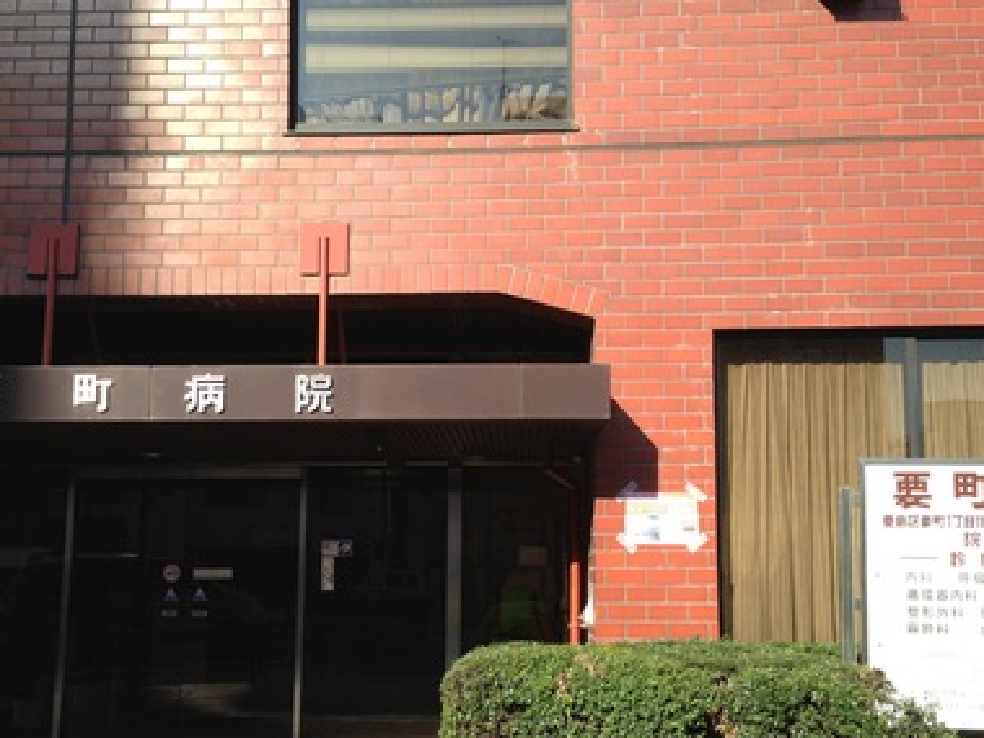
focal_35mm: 40
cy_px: 442
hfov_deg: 46.8
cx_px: 469
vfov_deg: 35.8
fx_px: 1137
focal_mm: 4.13
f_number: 2.4
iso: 50
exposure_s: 1/542
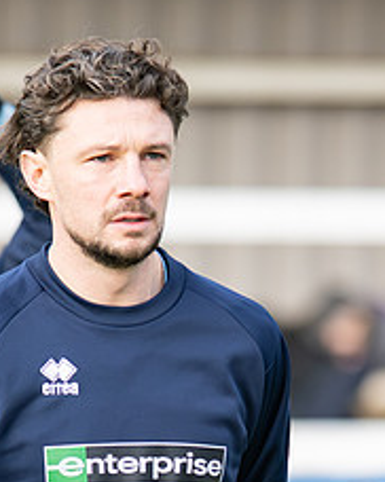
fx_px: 8714
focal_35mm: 611
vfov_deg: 3.2
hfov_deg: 2.5
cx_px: 278
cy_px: 405
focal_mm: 135
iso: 400
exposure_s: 1/3200
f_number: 1.8
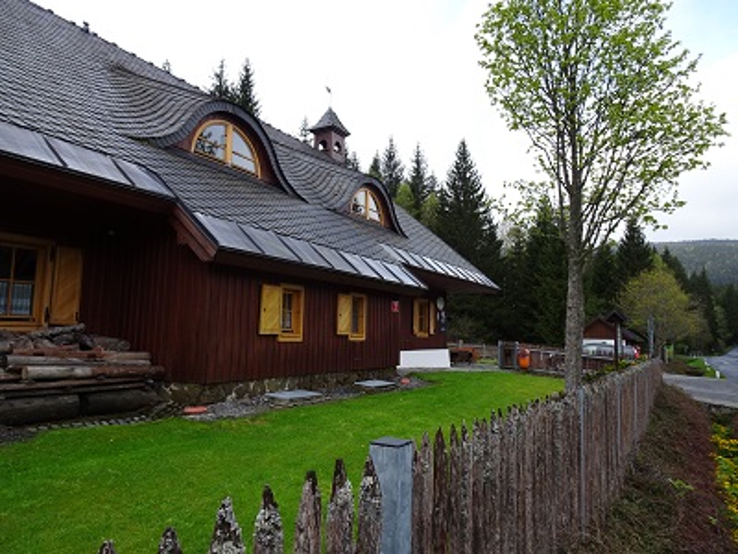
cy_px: 277
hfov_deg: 71.6
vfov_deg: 56.8
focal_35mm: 24
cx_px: 369
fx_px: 512
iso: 80
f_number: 3.5
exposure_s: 1/320
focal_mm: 4.1
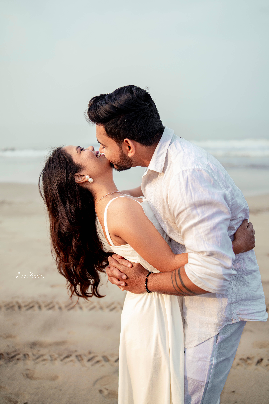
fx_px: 392
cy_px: 202
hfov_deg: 37.9
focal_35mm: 35
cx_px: 134
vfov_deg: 54.4
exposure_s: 1/1600
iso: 250
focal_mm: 35
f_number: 2
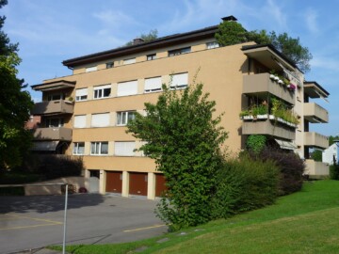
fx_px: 343
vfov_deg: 40.7
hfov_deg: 52.6
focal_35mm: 35
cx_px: 170
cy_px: 127
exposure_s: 1/500
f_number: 3.8
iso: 80
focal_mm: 6.3
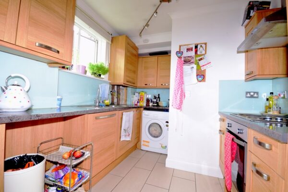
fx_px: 120
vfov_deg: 77.3
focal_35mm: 15
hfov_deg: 100.4
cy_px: 96
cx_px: 144
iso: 200
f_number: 4
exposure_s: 1/8
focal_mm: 10
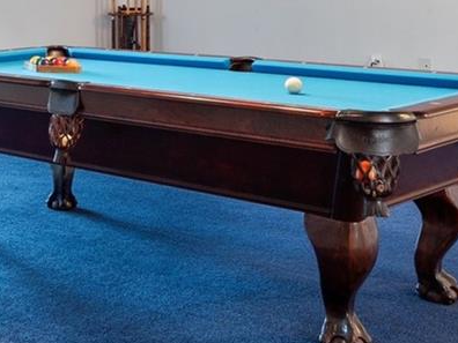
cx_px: -118
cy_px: -13
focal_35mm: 70
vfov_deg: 20.3
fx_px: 926
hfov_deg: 24.6
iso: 640
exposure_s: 1
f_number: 8
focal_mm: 18
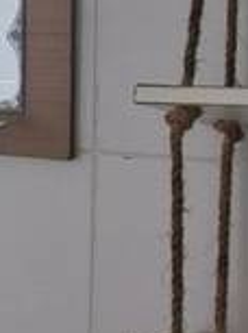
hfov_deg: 10.8
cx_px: -496
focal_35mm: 92
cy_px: 94
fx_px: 883
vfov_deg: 21.2
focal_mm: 1.74
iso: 100
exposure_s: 1/40
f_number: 2.2
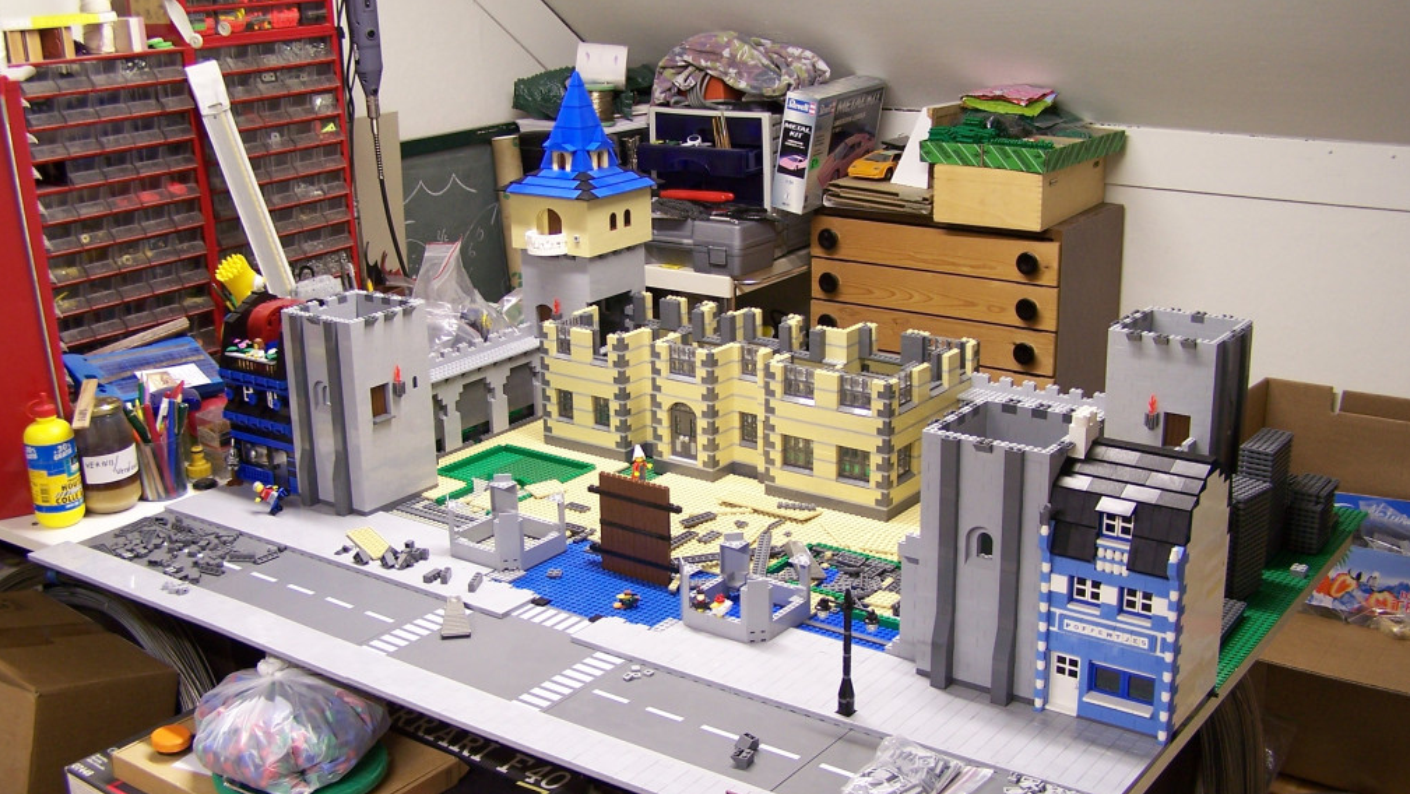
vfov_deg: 28.3
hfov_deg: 48.3
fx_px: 1571
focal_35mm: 42
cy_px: 435
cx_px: 702
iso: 80
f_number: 2.8
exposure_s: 1/6
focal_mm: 6.3
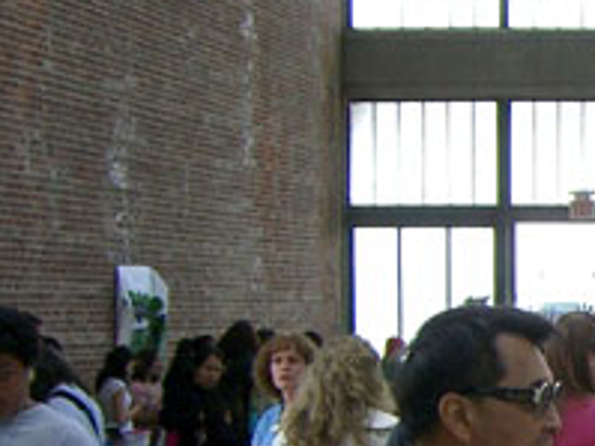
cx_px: 975
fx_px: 2628
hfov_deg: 12.1
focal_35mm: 153
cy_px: 422
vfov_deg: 9.6
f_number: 4
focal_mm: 7.9
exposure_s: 1/200
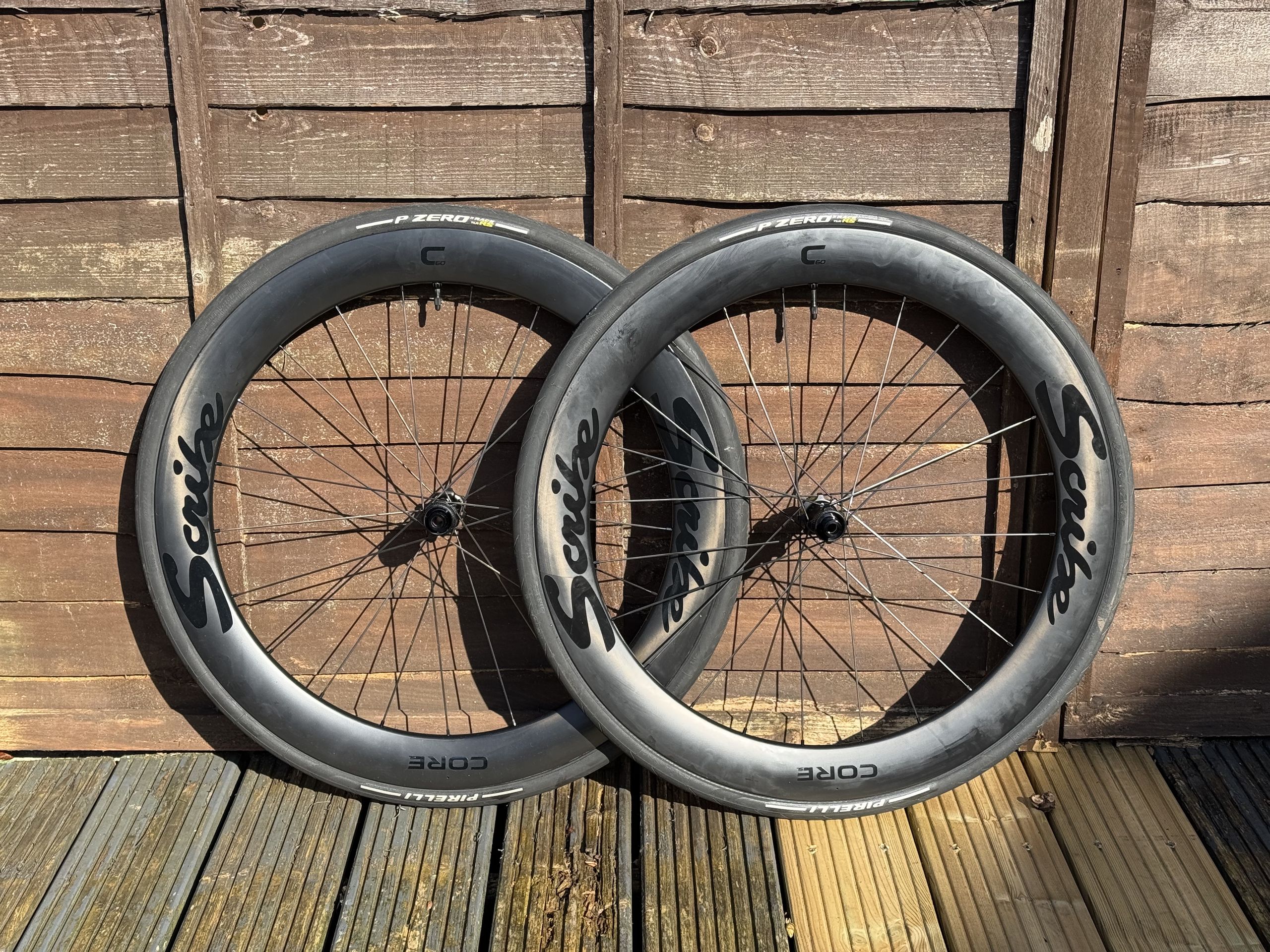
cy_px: 476
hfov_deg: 39.7
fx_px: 1761
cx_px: 635
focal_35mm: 48
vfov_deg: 30.3
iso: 64
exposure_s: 1/1133
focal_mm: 6.76
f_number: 1.78
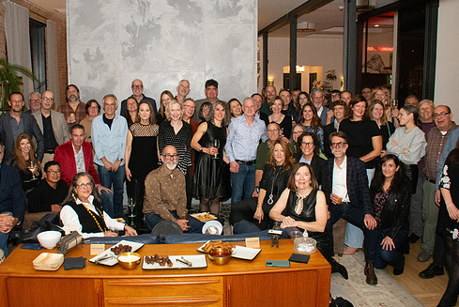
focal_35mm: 32
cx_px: 195
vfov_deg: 41.1
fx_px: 408
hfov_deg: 58.4
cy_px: 138
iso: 5000
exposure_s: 1/125
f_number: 9
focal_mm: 18
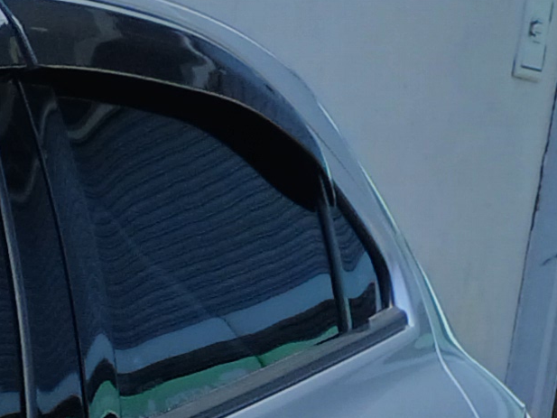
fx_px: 2768
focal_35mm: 172
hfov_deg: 8.7
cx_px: -1283
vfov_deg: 7.9
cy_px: 1045
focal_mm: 3.98
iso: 20
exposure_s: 1/703
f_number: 1.8
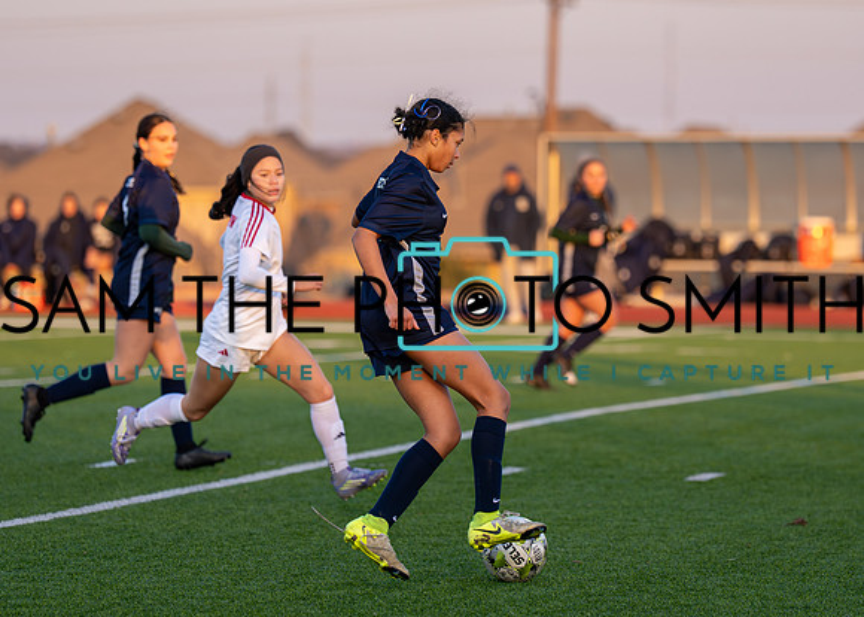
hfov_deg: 8.5
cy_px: 283
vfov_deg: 6.1
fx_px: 5828
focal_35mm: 238
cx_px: 459
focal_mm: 150
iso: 400
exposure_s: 1/1600
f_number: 2.8
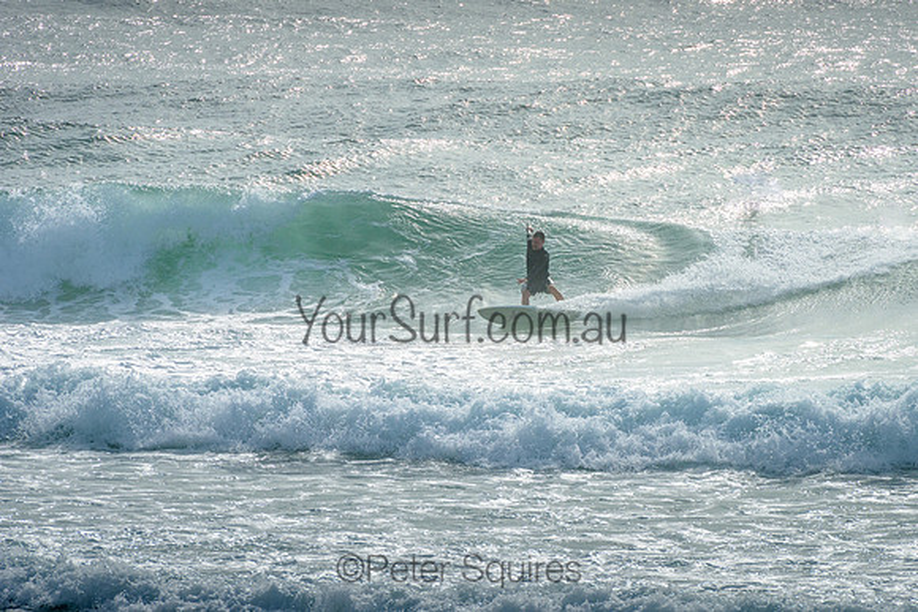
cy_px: 257
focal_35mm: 490
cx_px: 563
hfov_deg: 4.2
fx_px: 12508
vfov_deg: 2.8
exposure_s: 1/1600
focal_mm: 400
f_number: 18
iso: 500
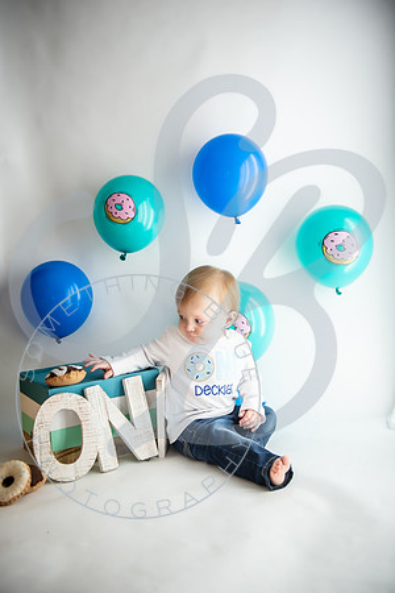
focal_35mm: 44
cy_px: 296
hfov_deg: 30.5
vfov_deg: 44.5
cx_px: 198
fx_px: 724
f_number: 2.8
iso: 320
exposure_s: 1/200
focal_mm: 44
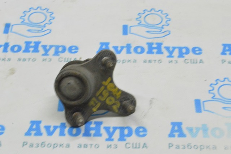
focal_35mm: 82
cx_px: 116
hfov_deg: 24.6
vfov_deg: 16.5
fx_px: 529
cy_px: 77
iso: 6400
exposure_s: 1/20
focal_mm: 55
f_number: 20
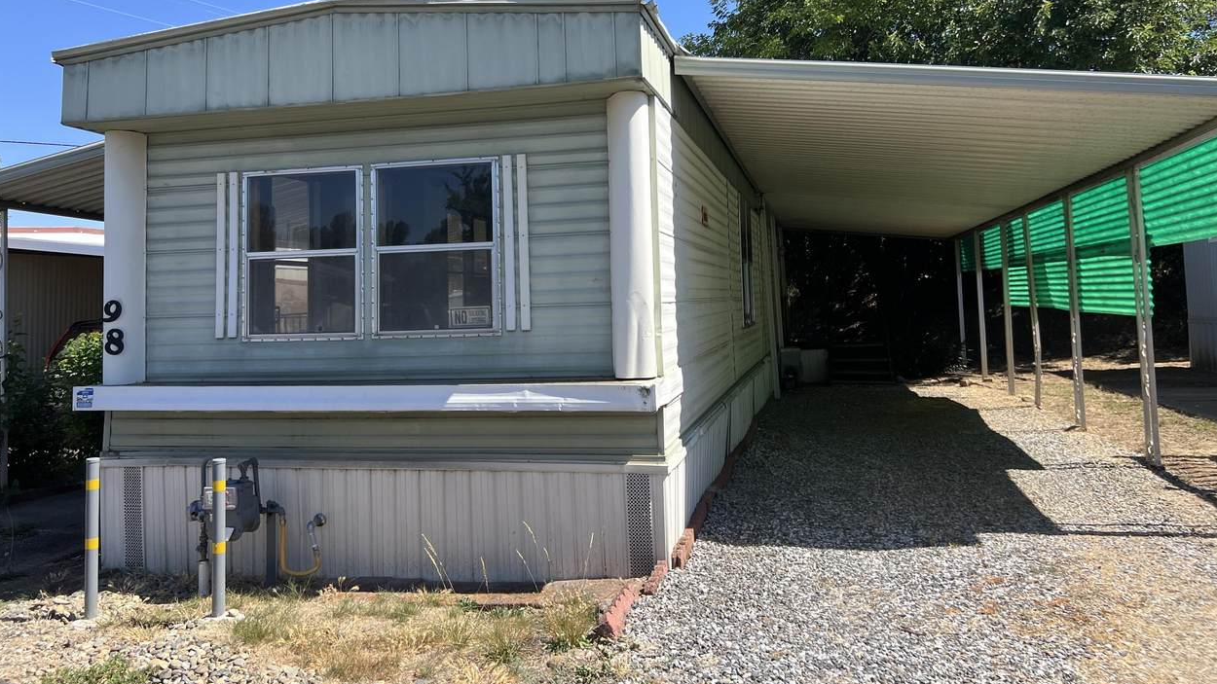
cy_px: 232
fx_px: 936
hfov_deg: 66.1
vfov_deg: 39.7
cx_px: 603
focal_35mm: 29
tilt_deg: +2.4
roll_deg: +1.5
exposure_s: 1/2299
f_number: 1.5
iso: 50
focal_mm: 5.7
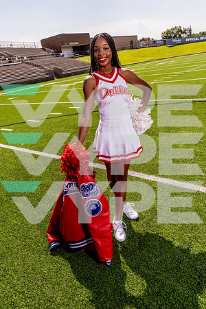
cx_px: 103
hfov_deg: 46.4
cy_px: 154
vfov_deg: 65.5
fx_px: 240
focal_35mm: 28
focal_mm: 28
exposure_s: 1/250
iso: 100
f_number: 7.1
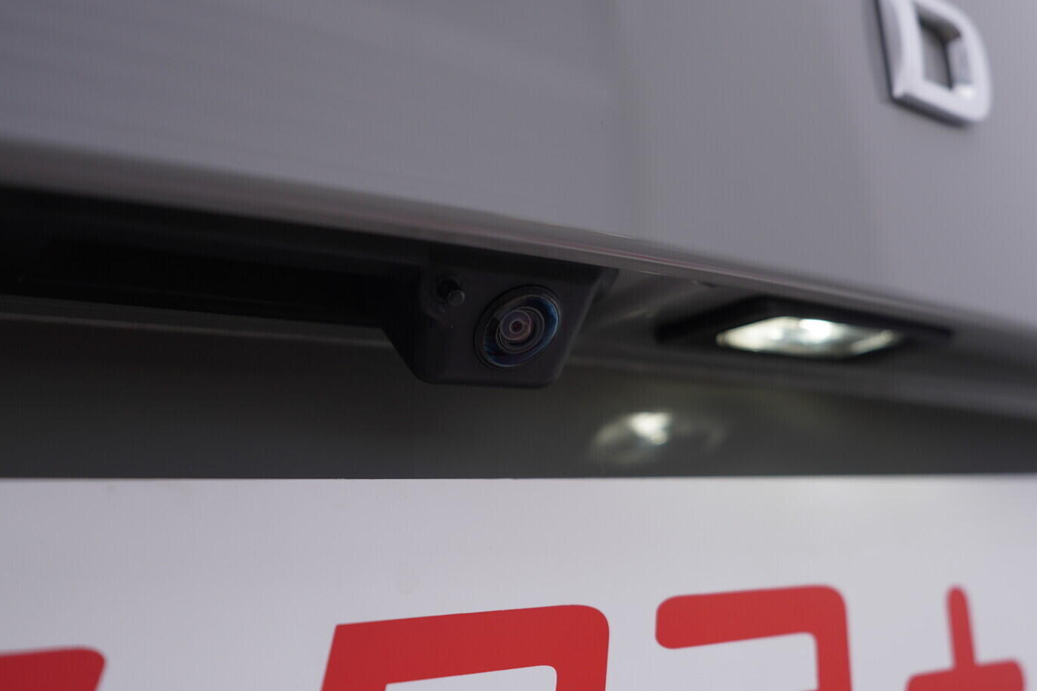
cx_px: 521
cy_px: 331
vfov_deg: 35.0
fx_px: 1094
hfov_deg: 50.7
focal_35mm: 38
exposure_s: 1/60
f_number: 3.5
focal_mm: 24
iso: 125
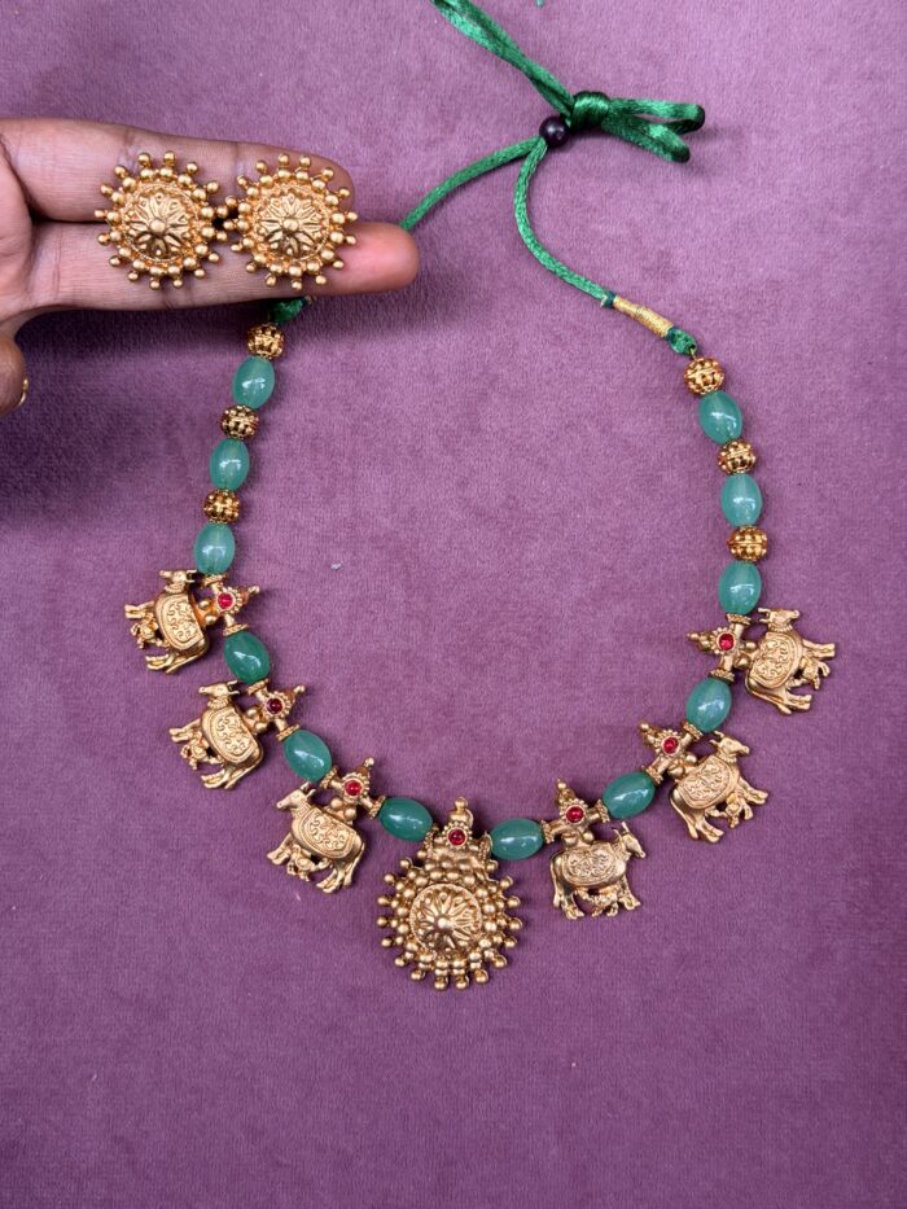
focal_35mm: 48
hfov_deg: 30.3
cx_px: 454
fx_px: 1677
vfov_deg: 39.7
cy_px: 604
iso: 50
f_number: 1.78
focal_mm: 6.76
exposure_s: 1/131
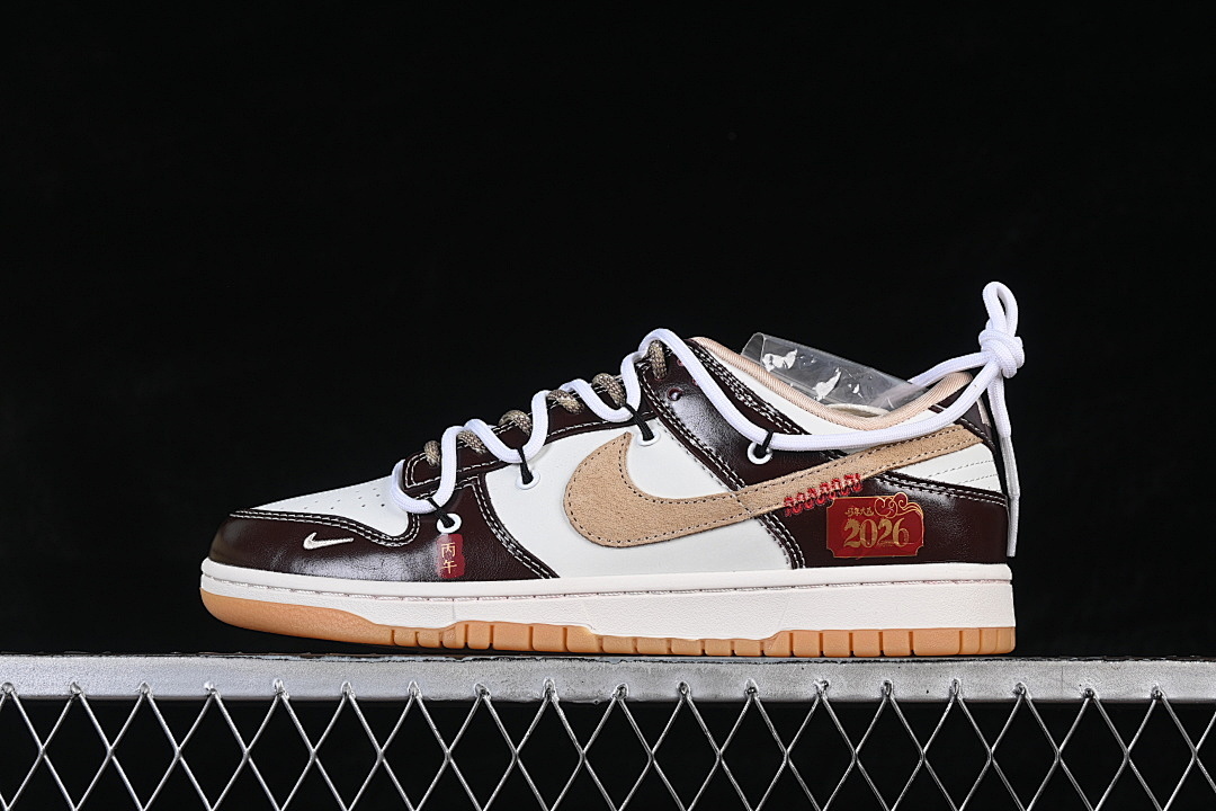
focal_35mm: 75
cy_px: 406
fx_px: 2533
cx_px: 608
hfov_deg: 27.0
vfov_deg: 18.2
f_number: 8
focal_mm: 50
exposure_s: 1/80
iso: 160
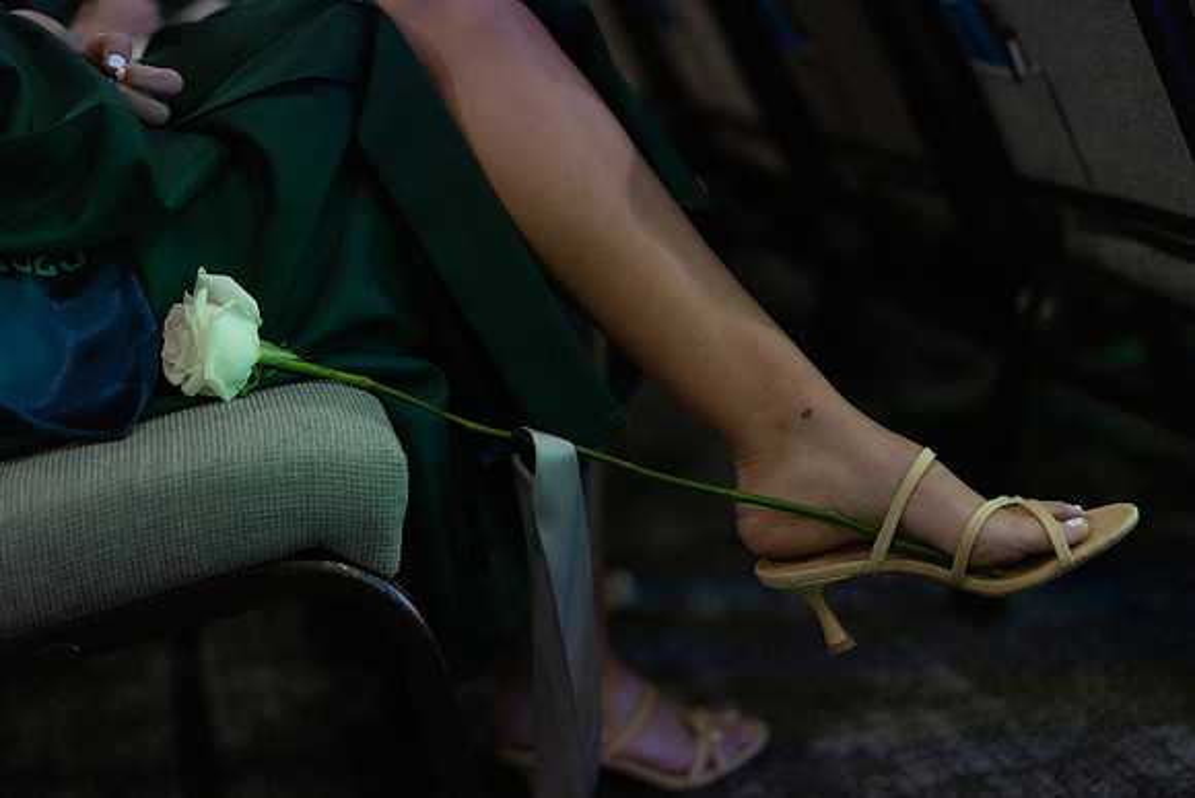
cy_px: 399
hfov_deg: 35.0
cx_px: 598
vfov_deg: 23.7
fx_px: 1897
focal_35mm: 57
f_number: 1.2
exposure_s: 1/500
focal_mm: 50
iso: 400
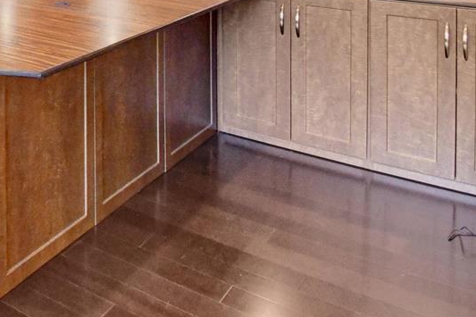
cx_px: -159
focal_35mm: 45
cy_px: -120
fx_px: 595
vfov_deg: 24.9
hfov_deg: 31.9
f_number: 8
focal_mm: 10
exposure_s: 1/15
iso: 1400
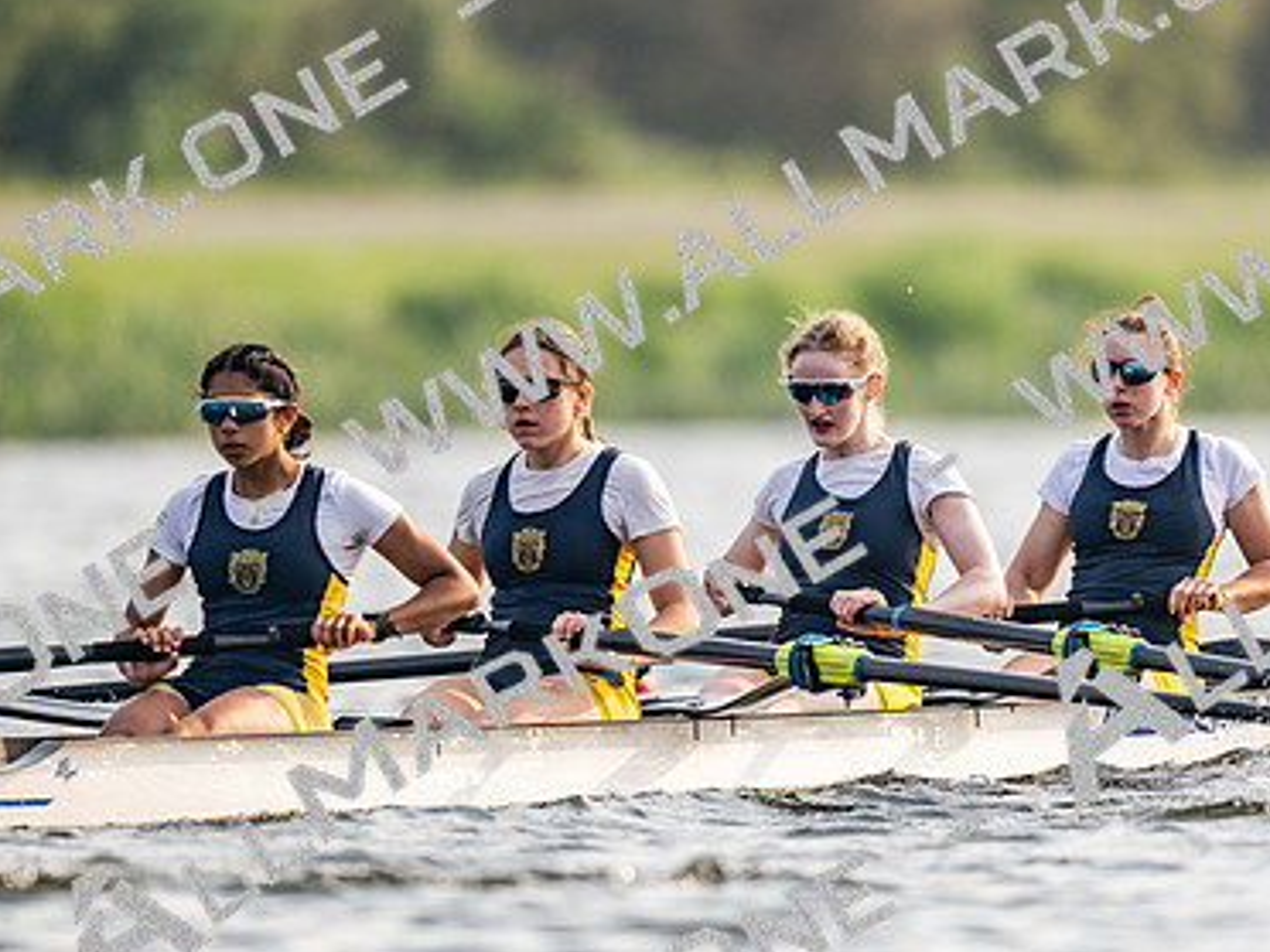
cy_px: 486
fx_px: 33019
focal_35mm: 900
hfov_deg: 2.2
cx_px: 765
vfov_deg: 1.7
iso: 360
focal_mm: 600
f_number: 4
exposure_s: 1/2500
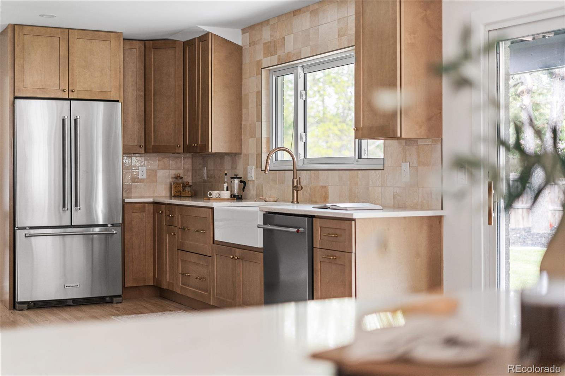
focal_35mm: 50
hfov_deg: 39.6
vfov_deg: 27.0
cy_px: 188
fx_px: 784
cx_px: 282
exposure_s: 1/100
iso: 500
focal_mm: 50
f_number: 1.8
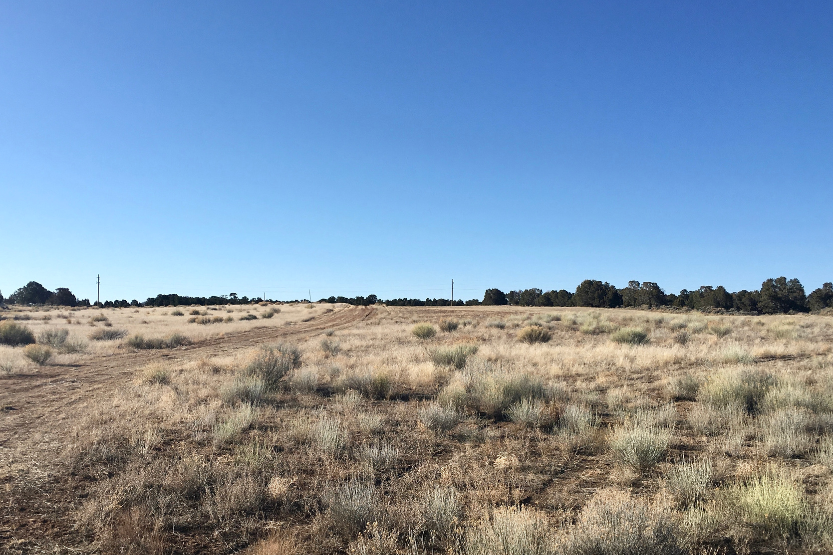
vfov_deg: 35.9
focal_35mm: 37
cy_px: 325
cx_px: 367
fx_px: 856
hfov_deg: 51.8
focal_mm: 4.15
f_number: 2.2
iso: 25
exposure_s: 1/1832
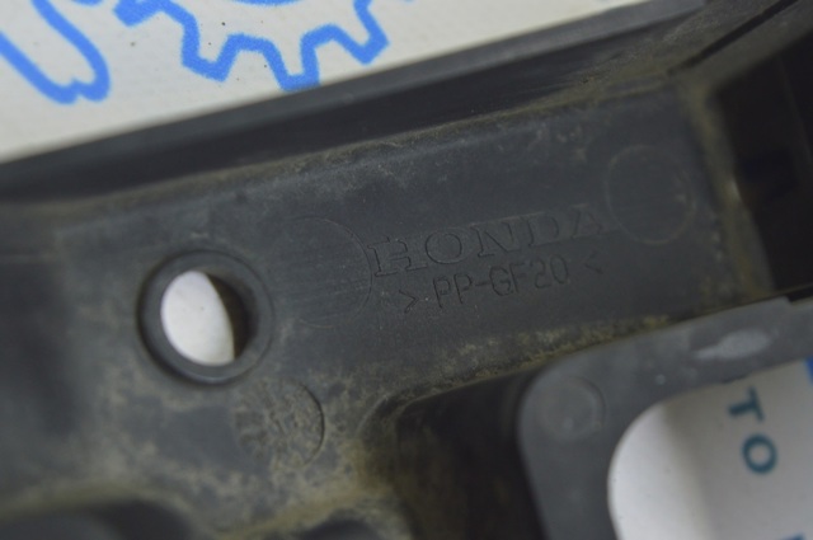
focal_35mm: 82
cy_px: 270
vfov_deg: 16.5
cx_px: 406
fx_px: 1861
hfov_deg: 24.6
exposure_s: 1/20
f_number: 5.6
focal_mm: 55
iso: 400
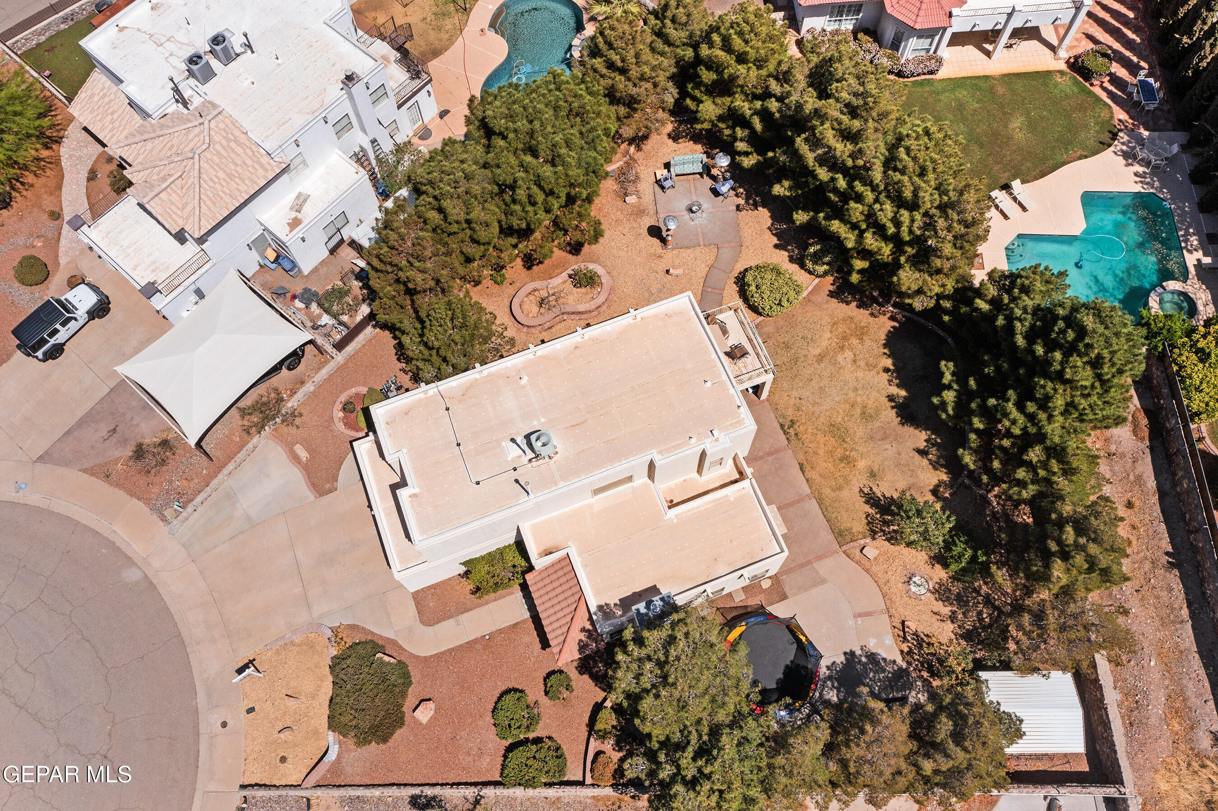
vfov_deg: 46.4
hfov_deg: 65.5
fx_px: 947
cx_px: 609
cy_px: 406
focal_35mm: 28
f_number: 7.1
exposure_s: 1/800
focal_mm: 10.26
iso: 100
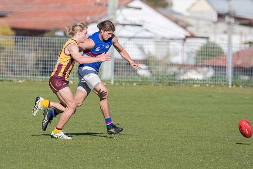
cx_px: 78
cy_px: 87
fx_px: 6736
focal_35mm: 958
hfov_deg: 2.2
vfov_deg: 1.4
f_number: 8
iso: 800
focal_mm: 460
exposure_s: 1/4000
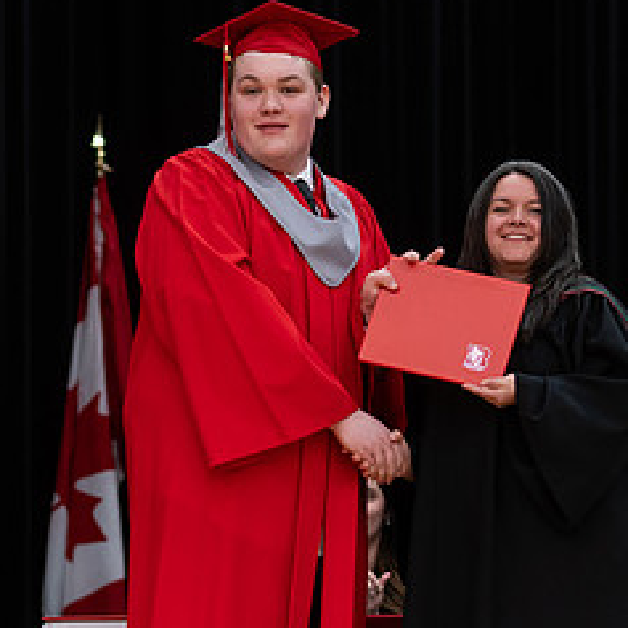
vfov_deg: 8.0
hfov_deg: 8.0
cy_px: 556
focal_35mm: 218
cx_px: 315
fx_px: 4474
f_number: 2.8
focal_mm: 85
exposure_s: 1/200
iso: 1000
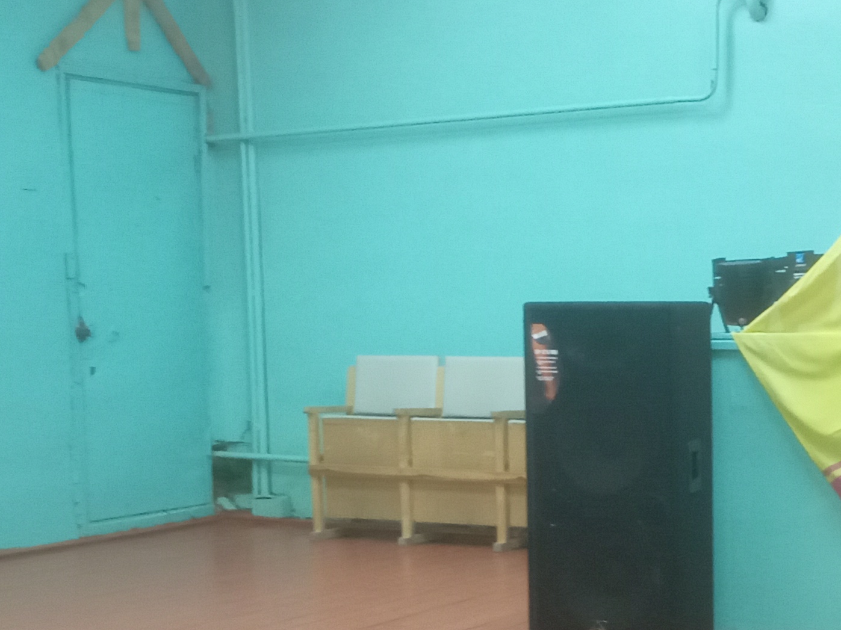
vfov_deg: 20.0
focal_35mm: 73
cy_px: 489
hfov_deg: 25.7
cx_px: 790
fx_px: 1773
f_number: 1.8
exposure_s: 1/20
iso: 962
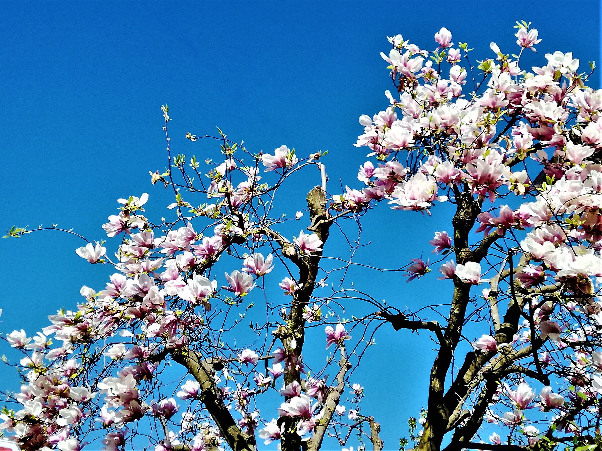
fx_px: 556
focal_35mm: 32
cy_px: 226
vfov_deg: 44.1
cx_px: 301
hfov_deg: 56.8
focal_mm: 3.81
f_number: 2.2
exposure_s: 1/746
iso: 50
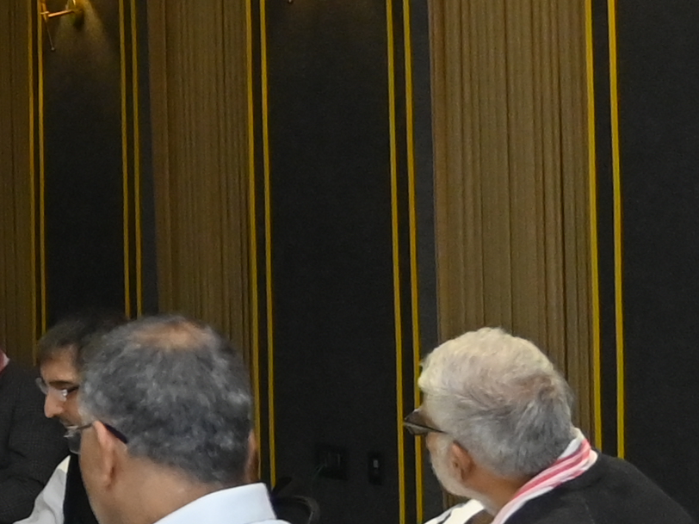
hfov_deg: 9.7
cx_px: -923
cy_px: 279
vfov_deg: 8.1
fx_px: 3687
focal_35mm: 183
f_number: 4
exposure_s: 1/125
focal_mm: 25.5
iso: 2000
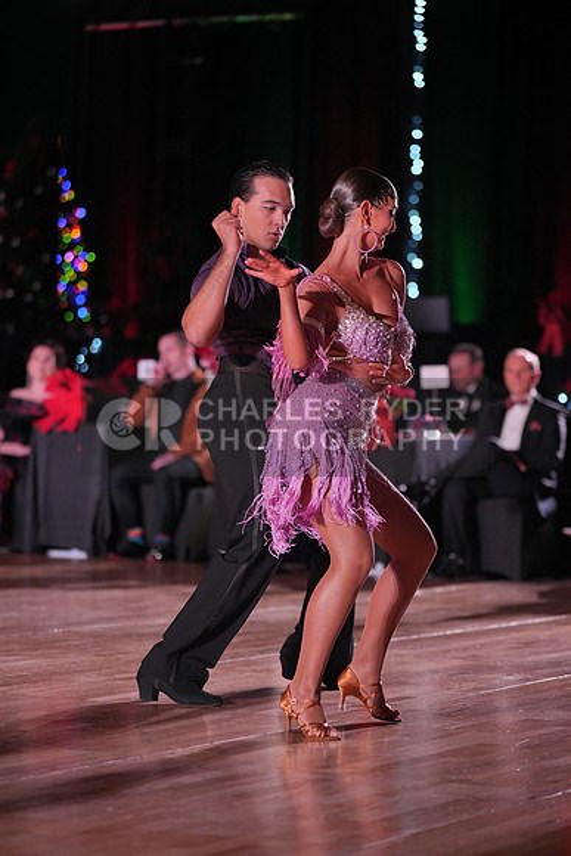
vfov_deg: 16.1
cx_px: 286
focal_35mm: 127
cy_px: 428
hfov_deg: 10.8
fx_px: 3020
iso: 2000
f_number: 2.8
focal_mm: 127
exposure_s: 1/800
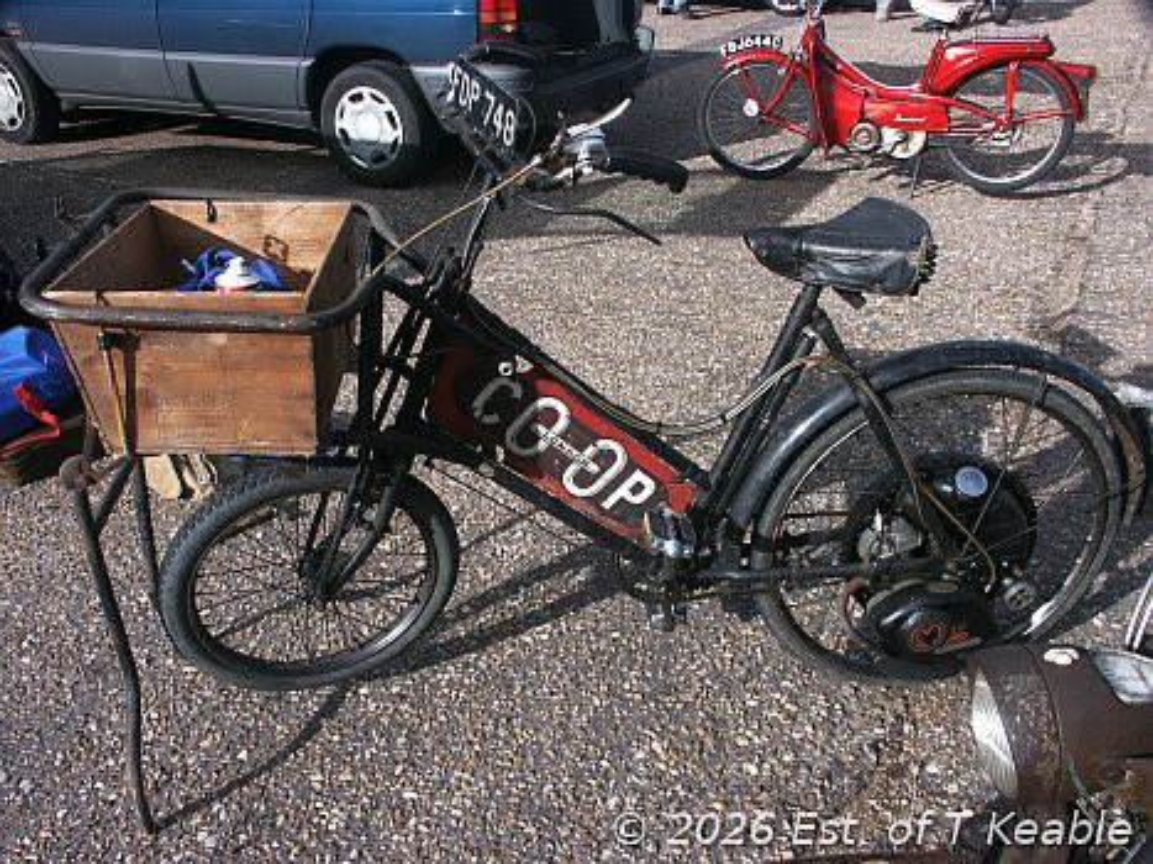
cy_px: 432
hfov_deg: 56.8
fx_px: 1066
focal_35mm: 32
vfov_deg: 44.1
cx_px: 576
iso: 100
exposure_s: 1/350
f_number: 6.7
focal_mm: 8.41
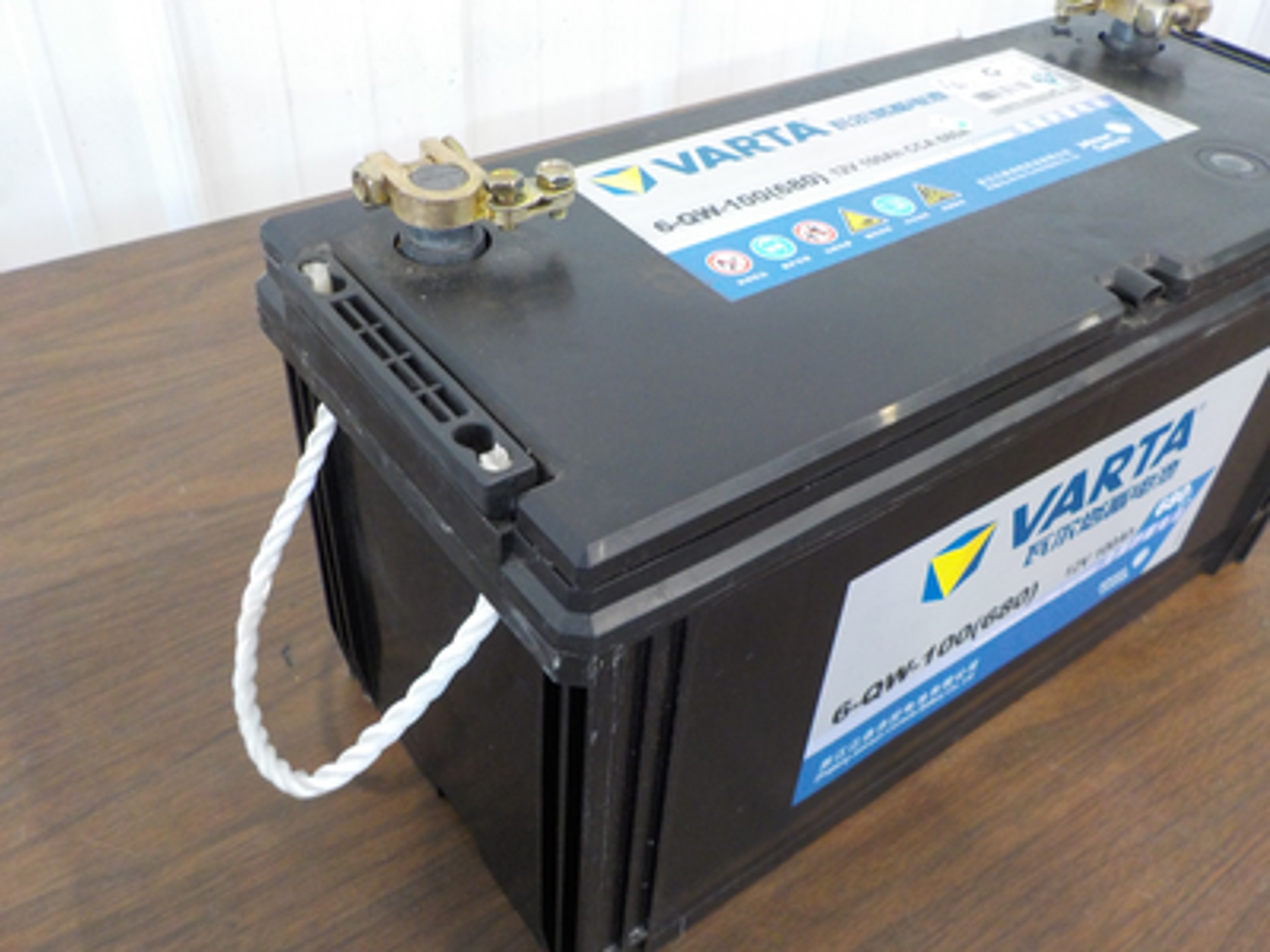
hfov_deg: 60.0
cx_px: 635
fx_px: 1101
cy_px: 476
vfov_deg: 46.8
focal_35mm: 30
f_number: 3.3
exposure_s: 1/30
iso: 360
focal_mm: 4.1
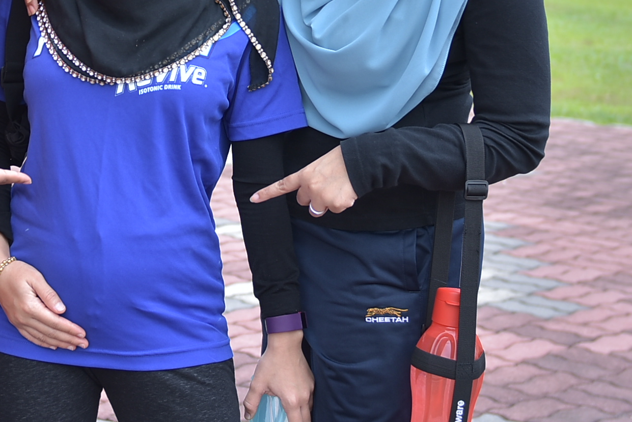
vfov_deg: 11.0
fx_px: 2161
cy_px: -30
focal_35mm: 123
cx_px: 138
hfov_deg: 16.5
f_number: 2.8
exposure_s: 1/200
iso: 100
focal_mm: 34
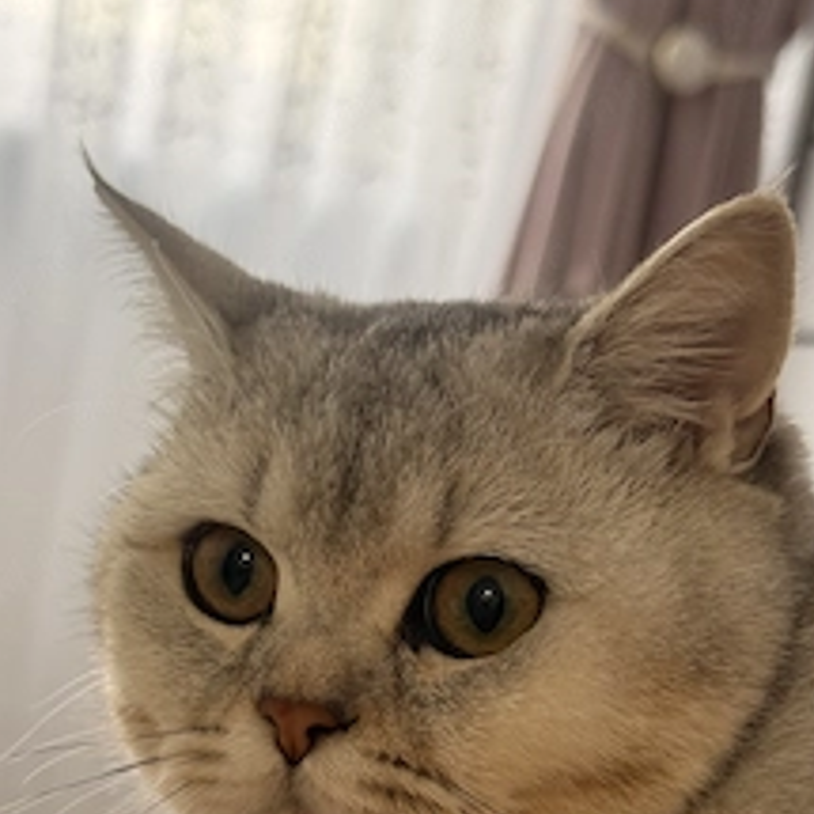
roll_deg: -10.5
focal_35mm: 79
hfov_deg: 21.9
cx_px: 348
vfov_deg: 21.6
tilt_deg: -8.0
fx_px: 2102
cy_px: 689
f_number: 1.78
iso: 100
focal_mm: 6.76
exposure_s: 1/60
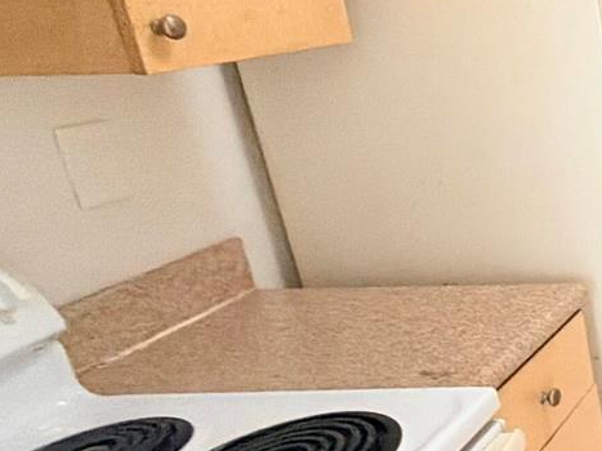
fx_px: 835
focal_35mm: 48
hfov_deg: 26.2
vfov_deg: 30.3
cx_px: 946
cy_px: 229
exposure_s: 1/120
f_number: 2.2
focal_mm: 2.22
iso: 400
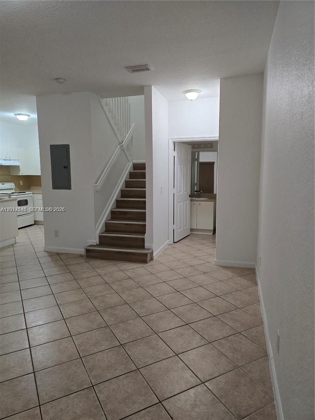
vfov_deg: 73.9
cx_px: 158
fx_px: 279
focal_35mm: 23
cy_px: 210
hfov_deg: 58.9
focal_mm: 6.3
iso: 500
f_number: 1.7
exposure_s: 1/120
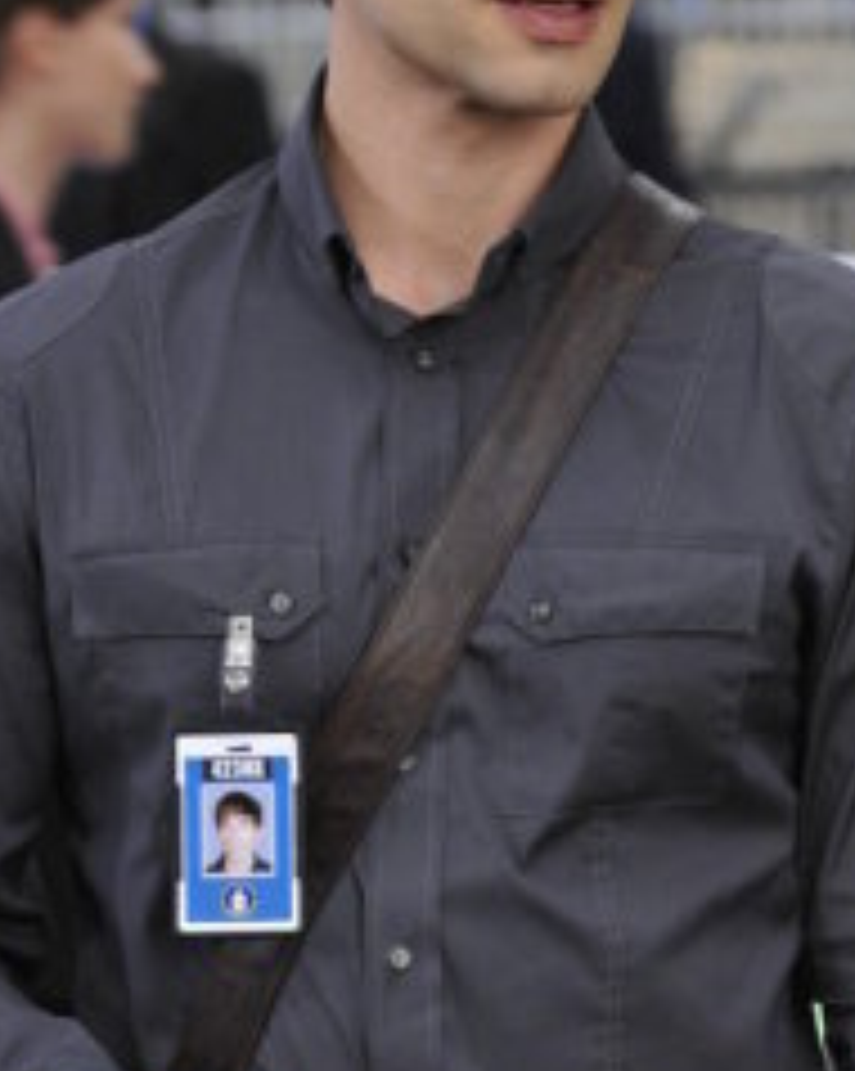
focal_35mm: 213
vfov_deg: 9.1
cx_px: 810
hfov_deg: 7.2
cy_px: 680
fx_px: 6746
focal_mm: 60
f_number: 2.8
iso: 1000
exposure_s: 1/50
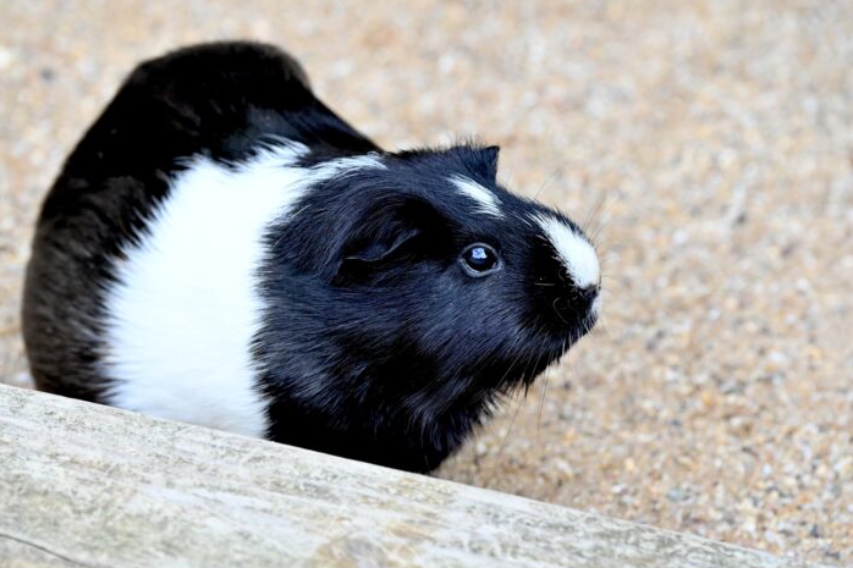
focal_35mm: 396
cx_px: 426
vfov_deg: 3.5
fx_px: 9380
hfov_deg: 5.2
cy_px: 307
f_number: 8
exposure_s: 1/320
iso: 1000
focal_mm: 360
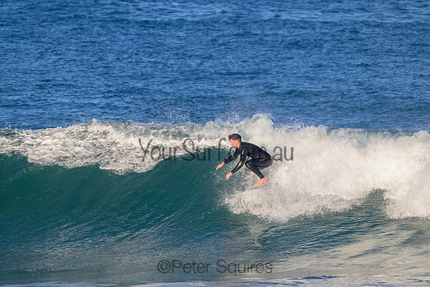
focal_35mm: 550
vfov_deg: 2.5
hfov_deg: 3.7
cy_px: 144
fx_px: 6571
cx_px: 215
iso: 1250
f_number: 11
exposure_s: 1/2000
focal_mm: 550
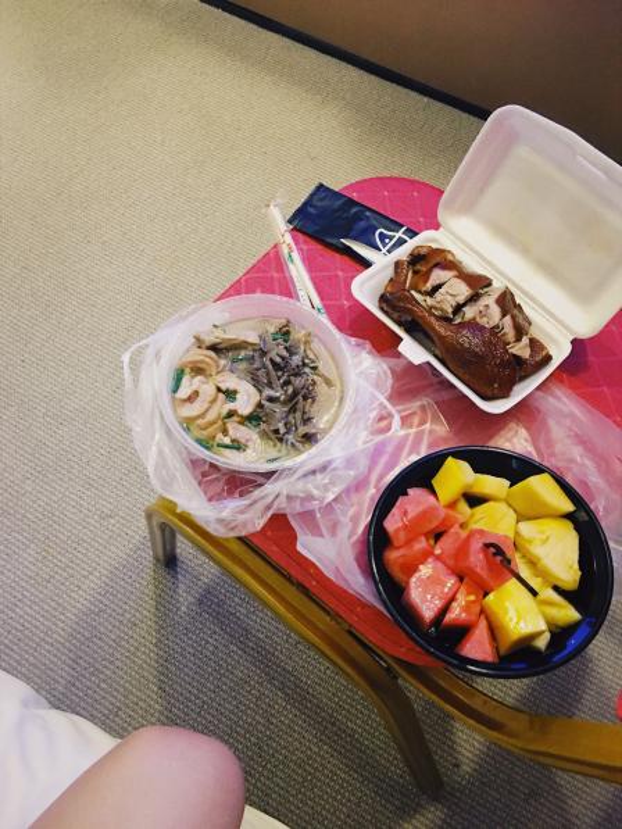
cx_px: 311
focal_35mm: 29
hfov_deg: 48.2
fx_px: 695
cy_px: 414
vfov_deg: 61.6
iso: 125
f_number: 2.2
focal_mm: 4.15
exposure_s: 1/8
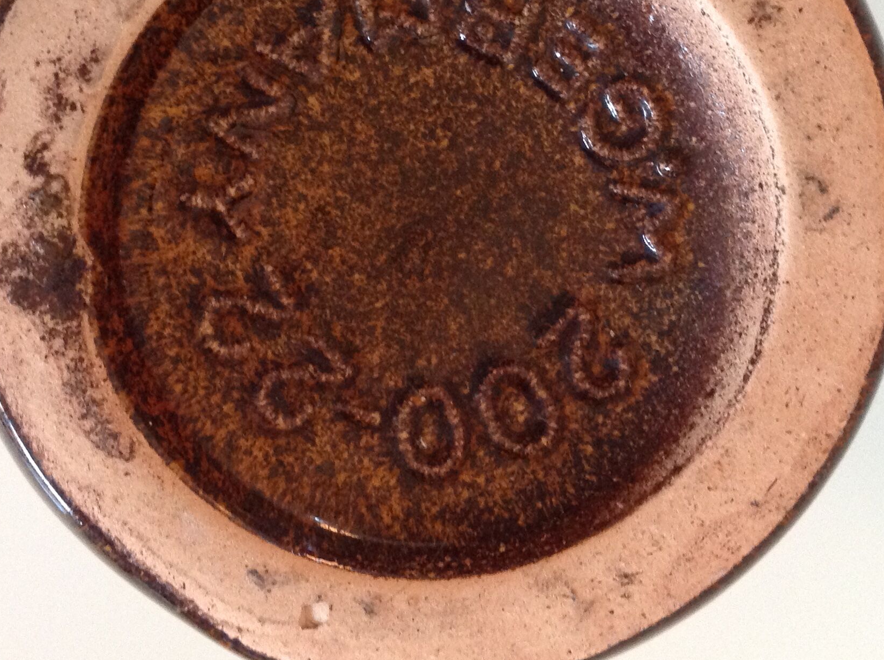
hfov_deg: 35.0
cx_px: 439
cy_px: 241
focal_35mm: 55
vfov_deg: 26.4
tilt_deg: -81.6
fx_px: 1403
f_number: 2.4
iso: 320
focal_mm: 4.28
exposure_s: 1/17
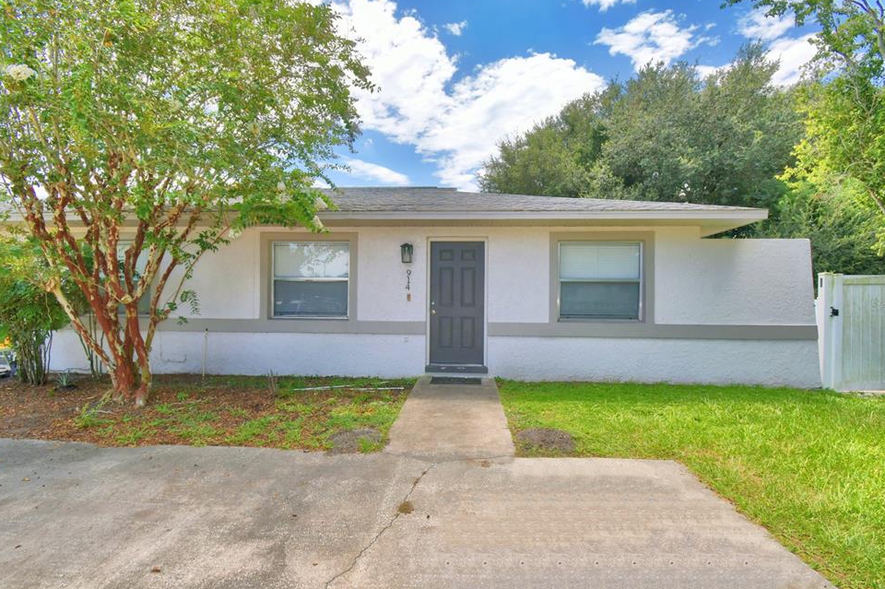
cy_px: 305
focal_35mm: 16
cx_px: 452
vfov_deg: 73.7
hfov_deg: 96.8
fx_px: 393
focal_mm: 10
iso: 100
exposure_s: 1/250
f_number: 8
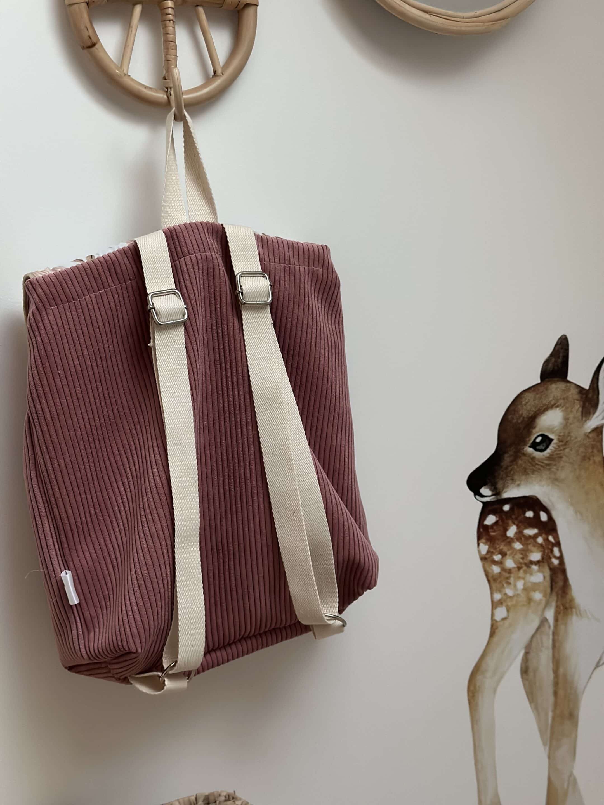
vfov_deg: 39.7
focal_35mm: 48
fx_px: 1117
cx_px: 302
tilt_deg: -9.0
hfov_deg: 30.3
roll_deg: +3.1
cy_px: 402
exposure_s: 1/40
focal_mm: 6.86
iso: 500
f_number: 1.78
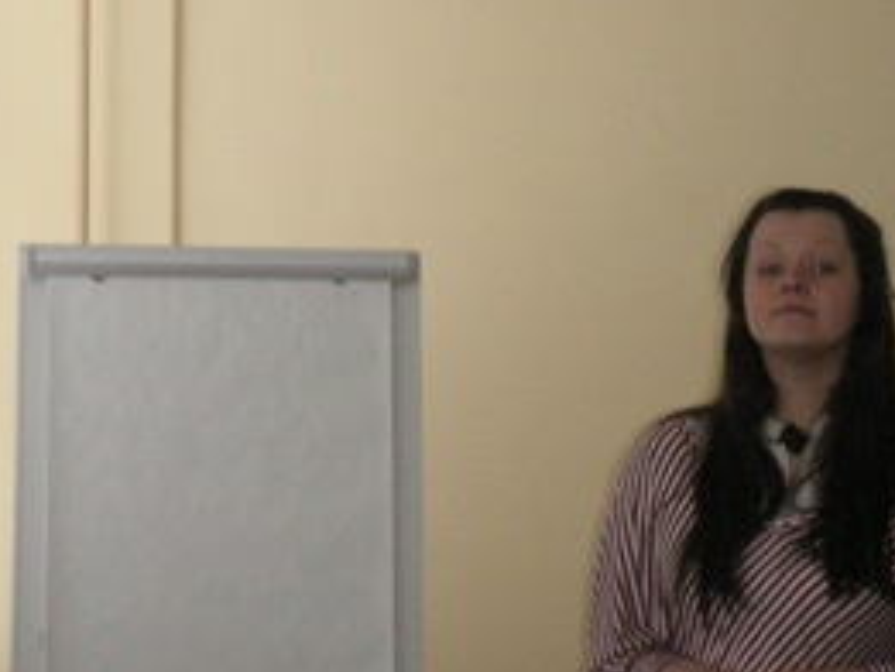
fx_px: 5070
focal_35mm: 196
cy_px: 295
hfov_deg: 10.1
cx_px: 686
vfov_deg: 7.6
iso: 160
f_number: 3.5
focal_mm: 16.6
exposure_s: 1/40
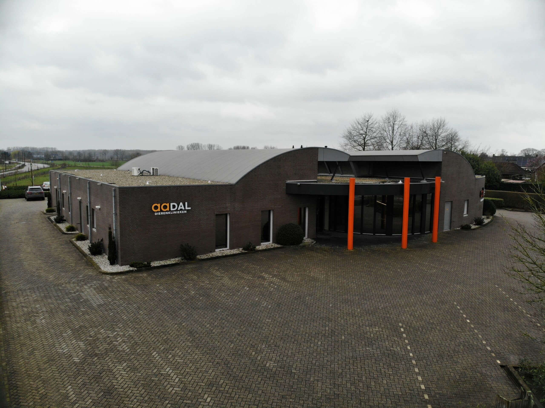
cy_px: 204
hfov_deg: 71.6
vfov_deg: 56.8
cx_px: 272
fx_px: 378
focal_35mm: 24
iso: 100
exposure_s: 1/60
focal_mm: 4.5
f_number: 2.8
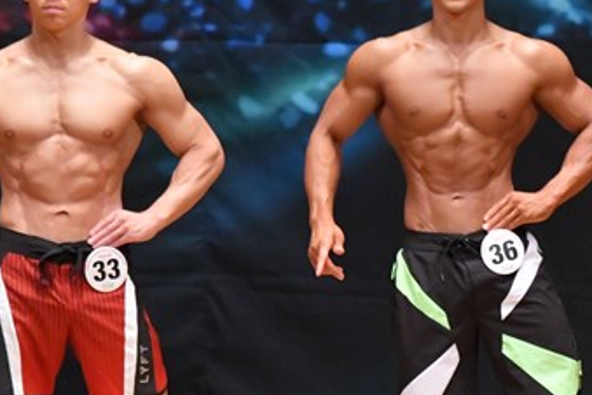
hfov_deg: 3.2
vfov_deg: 2.1
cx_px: 437
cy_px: 280
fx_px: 10721
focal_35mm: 652
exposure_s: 1/400
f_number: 5.6
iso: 8000
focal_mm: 190
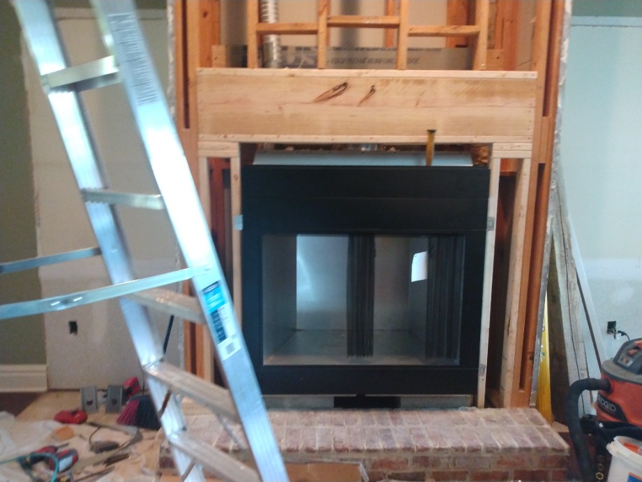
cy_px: 241
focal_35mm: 20
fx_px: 371
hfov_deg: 81.7
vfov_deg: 66.0
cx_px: 321
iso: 797
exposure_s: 1/30
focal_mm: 3.54
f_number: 2
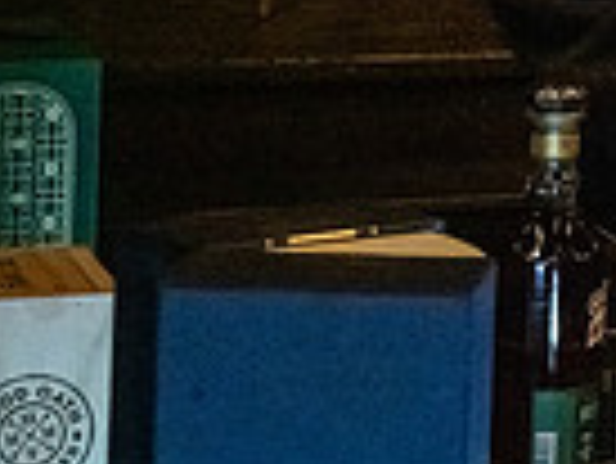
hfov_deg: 10.7
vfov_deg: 8.7
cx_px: 1281
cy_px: -227
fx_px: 2974
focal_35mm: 167
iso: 6400
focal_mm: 41
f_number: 14
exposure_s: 1/40
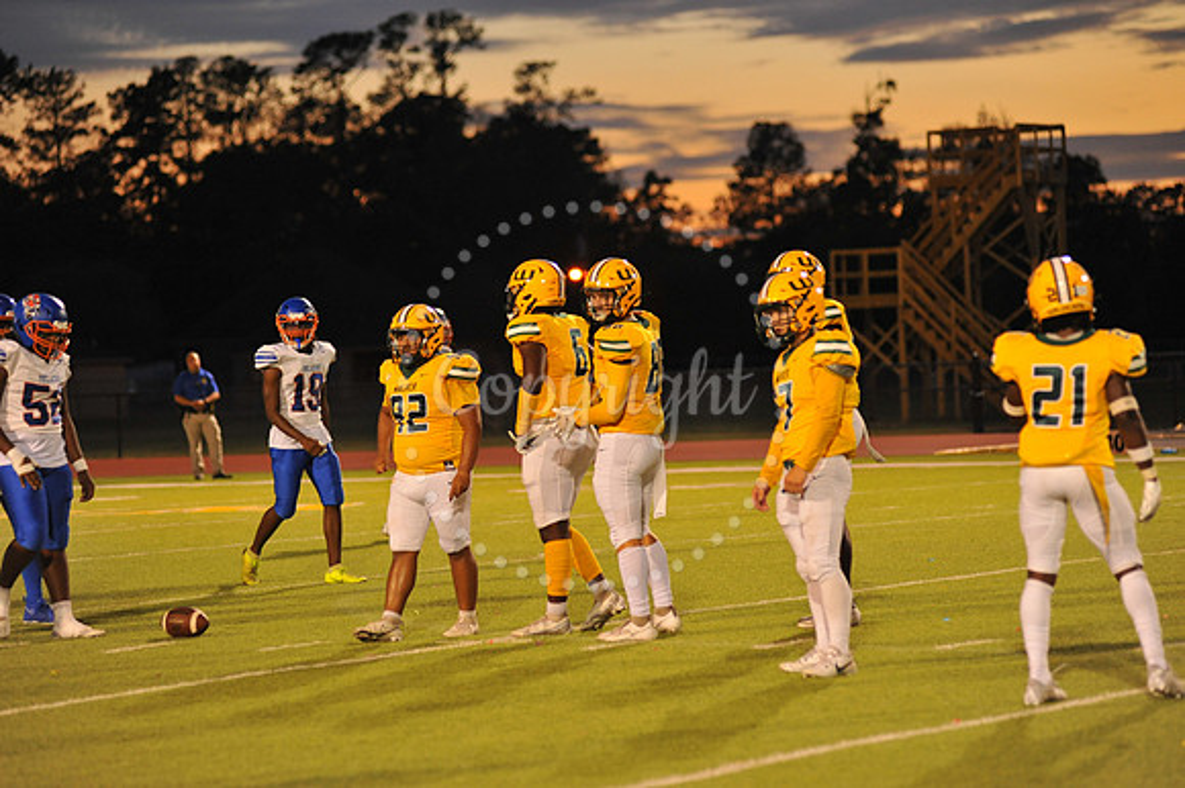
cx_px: 592
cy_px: 394
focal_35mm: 145
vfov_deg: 9.5
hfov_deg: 14.2
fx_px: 4770
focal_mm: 145
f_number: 3.2
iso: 2000
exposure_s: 1/250
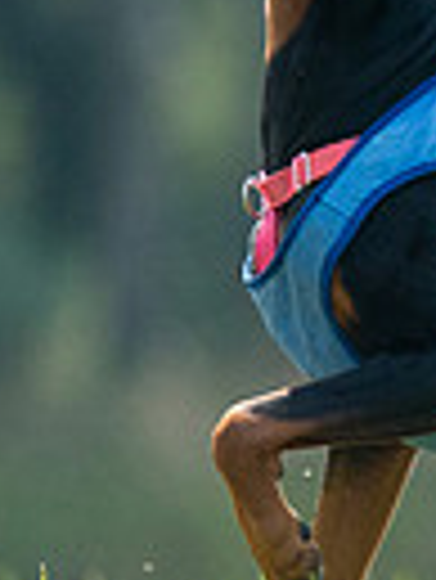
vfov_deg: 0.8
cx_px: 225
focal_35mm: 2565
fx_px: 43005
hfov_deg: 0.6
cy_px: -169
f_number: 6.3
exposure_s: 1/4000
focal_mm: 594
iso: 3200
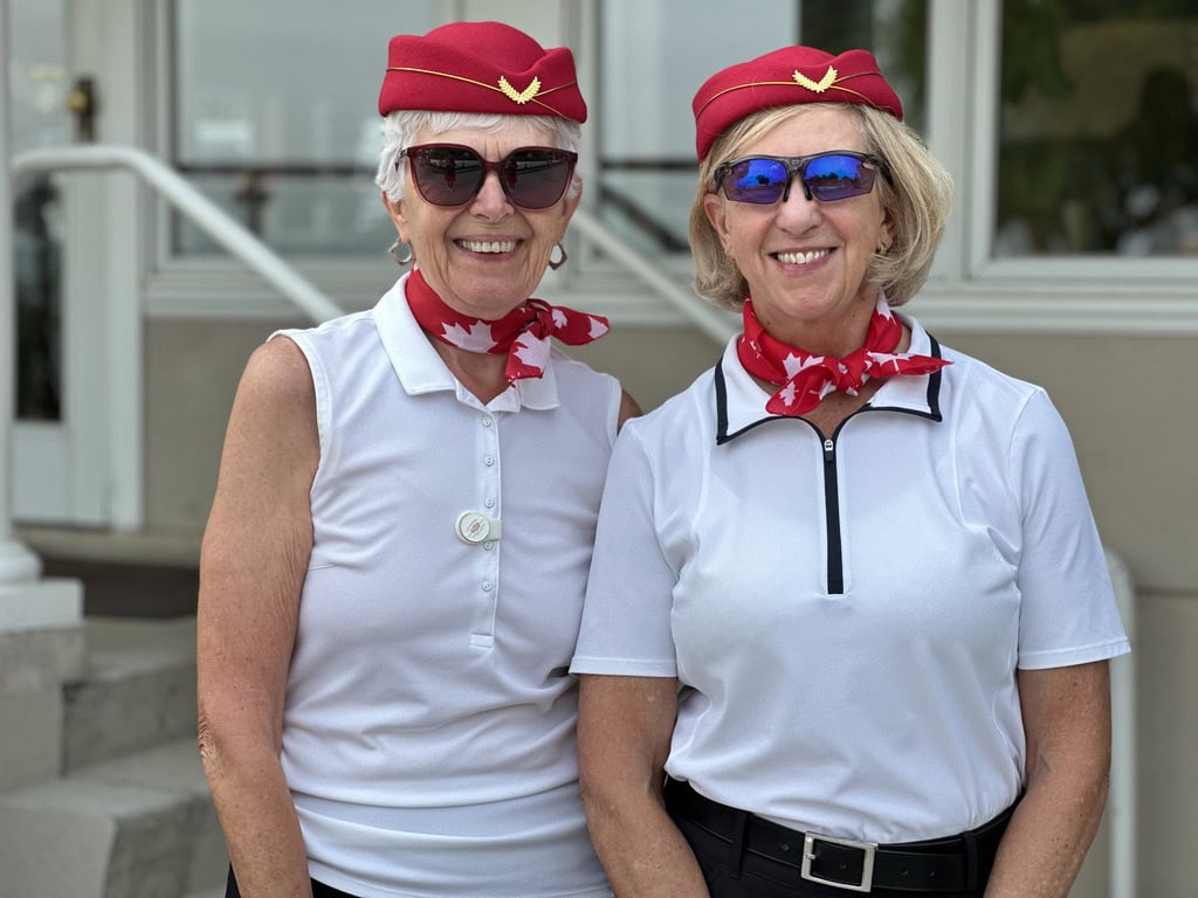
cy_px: 449
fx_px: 2665
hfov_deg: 25.3
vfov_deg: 19.1
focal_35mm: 77
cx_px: 599
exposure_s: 1/121
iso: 32
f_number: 2.8
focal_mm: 9
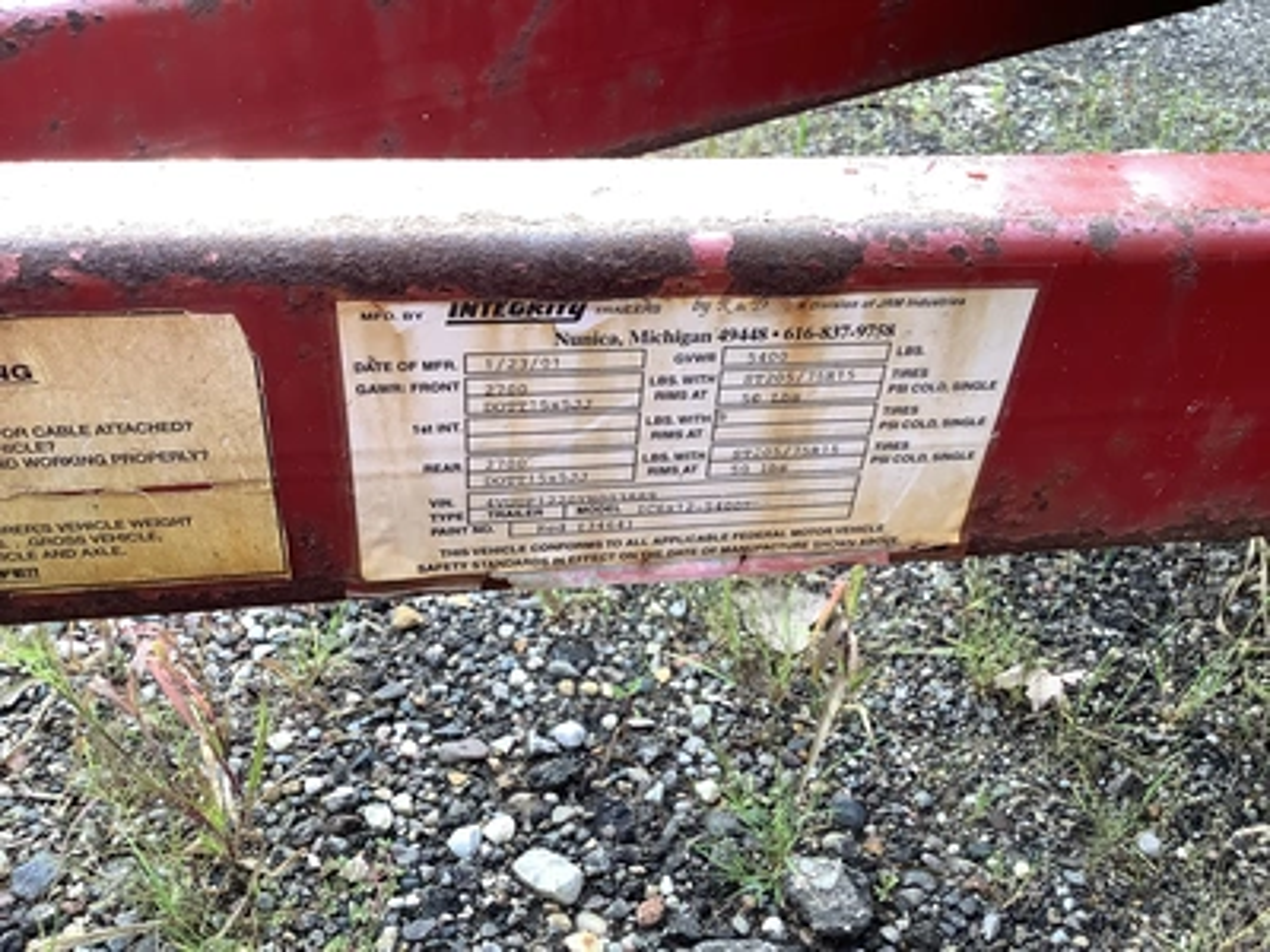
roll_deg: -4.7
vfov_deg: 45.4
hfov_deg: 58.4
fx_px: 1137
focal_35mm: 31
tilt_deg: -39.3
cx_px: 635
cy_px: 476
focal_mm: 3.3
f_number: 2.4
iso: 80
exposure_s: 1/120
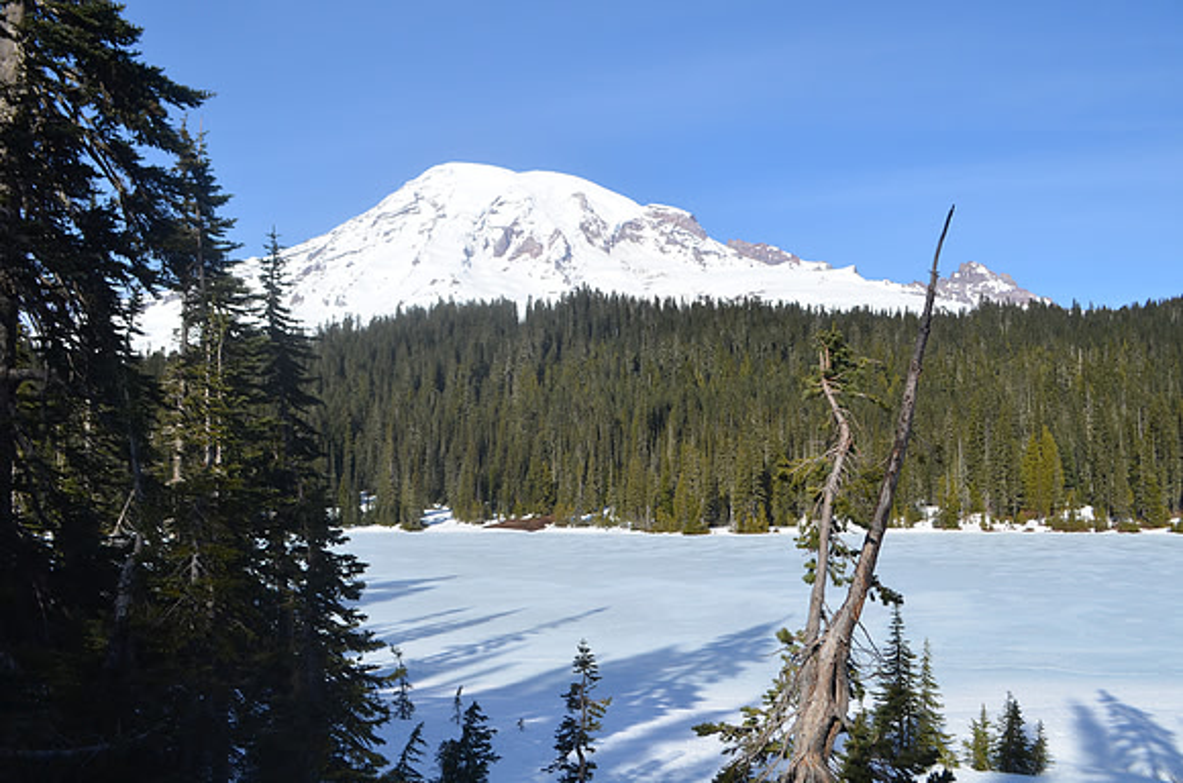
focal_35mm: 33
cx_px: 592
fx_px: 1082
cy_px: 392
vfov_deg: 39.8
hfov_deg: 57.3
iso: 400
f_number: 7.1
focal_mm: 22
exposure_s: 1/1600
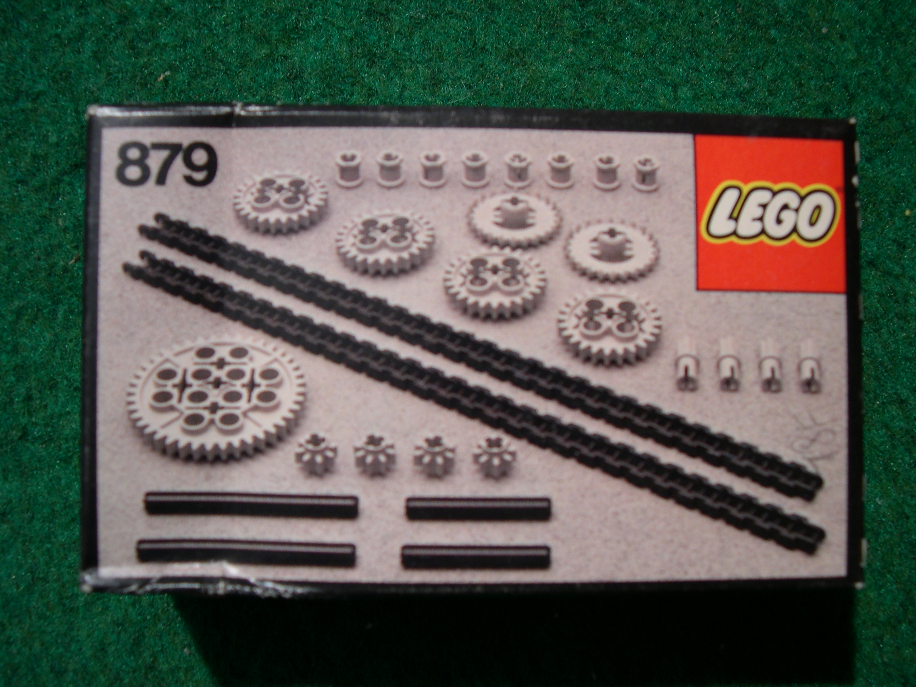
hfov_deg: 49.0
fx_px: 1006
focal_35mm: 38
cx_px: 458
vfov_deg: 37.7
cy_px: 344
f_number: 2.8
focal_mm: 8
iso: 100
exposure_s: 1/8.1
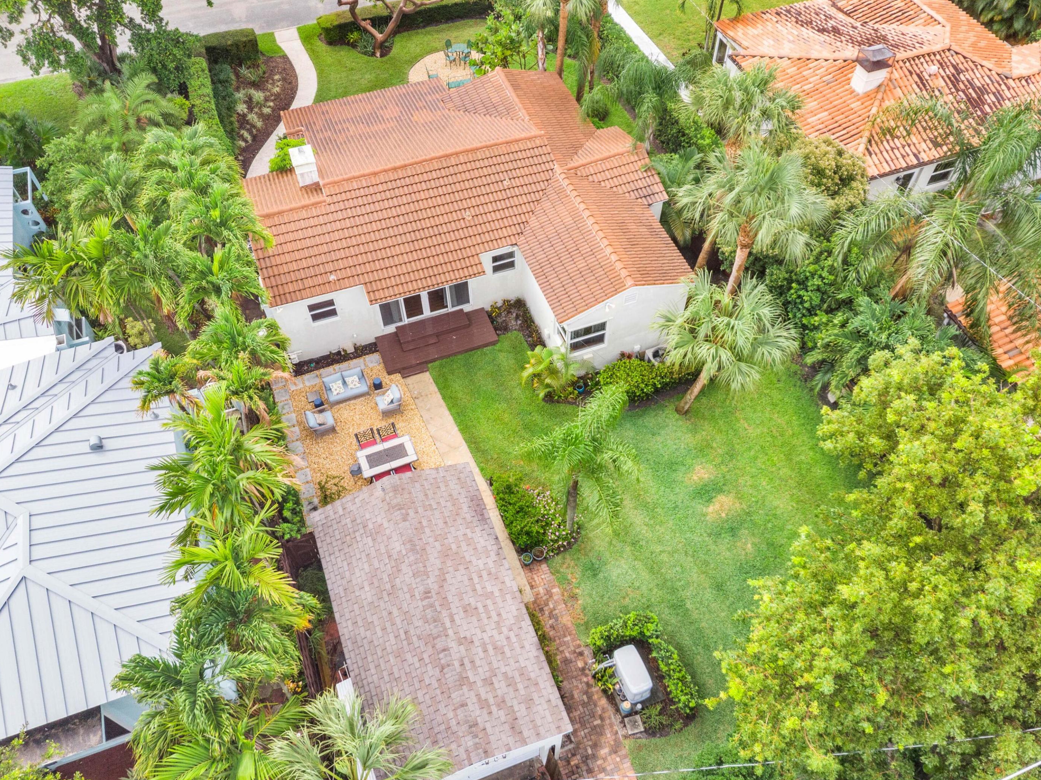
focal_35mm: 25
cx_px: 539
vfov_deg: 54.9
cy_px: 395
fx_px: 752
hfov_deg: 69.4
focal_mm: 4.5
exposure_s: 1/210
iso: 100
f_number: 2.8
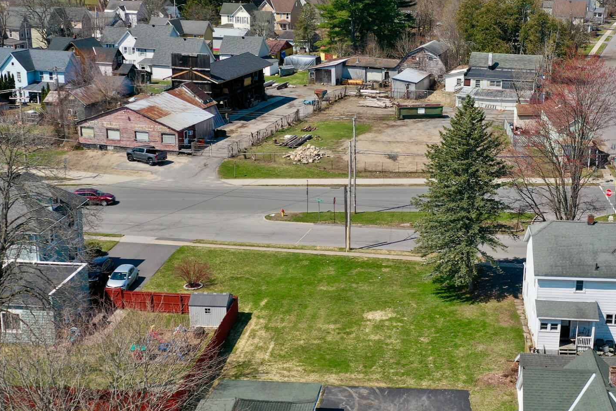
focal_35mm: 59
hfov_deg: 33.8
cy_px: 243
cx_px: 381
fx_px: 1009
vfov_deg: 23.0
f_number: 4
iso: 100
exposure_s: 1/80
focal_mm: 10.26
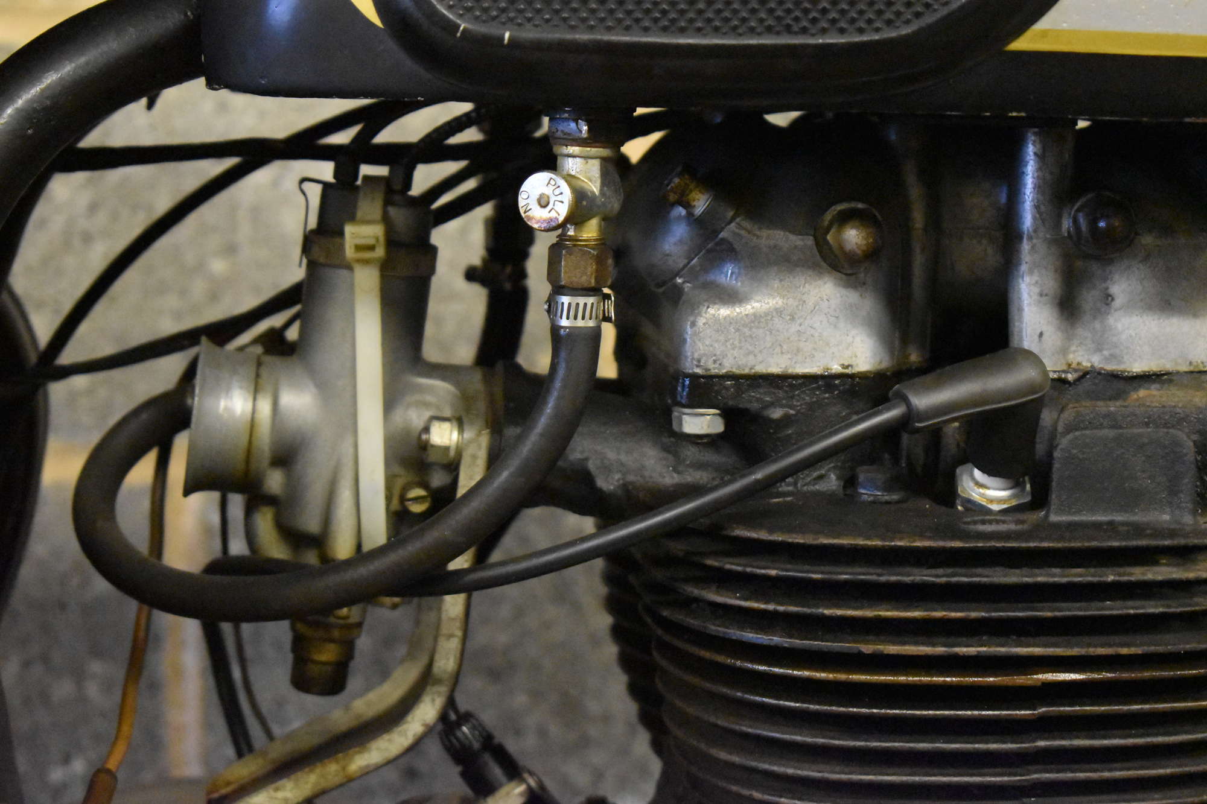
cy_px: 402
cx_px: 604
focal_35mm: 82
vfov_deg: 16.6
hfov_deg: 24.6
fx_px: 2766
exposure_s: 1/40
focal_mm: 55
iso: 12800
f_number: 5.6
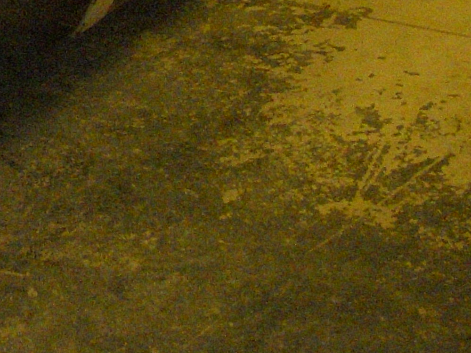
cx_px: -143
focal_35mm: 124
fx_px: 1687
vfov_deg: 11.4
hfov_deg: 15.2
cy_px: -209
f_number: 3.3
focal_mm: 6.3
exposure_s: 1/125
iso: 1000
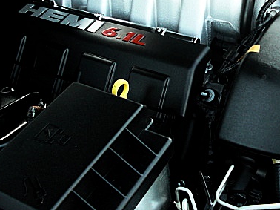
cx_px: 217
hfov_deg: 31.0
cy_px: 56
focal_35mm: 61
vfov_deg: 23.8
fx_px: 493
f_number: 2.8
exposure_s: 1/125
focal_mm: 6.3
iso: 200
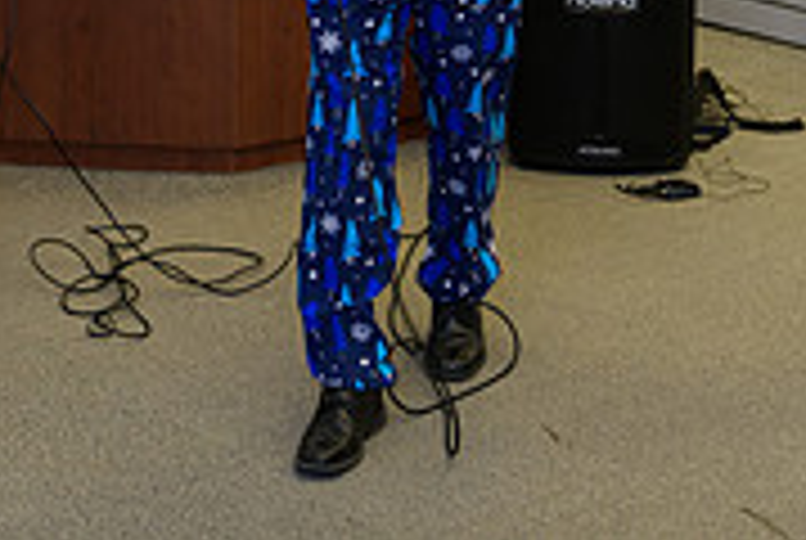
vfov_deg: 11.8
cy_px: -326
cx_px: 423
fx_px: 2467
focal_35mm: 110
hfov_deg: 18.6
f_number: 3.2
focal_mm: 34
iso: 400
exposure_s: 1/125
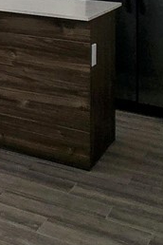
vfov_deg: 21.1
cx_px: -357
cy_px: -104
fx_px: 570
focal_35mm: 84
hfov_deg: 10.3
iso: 50
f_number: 2.2
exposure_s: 1/588
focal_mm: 2.2
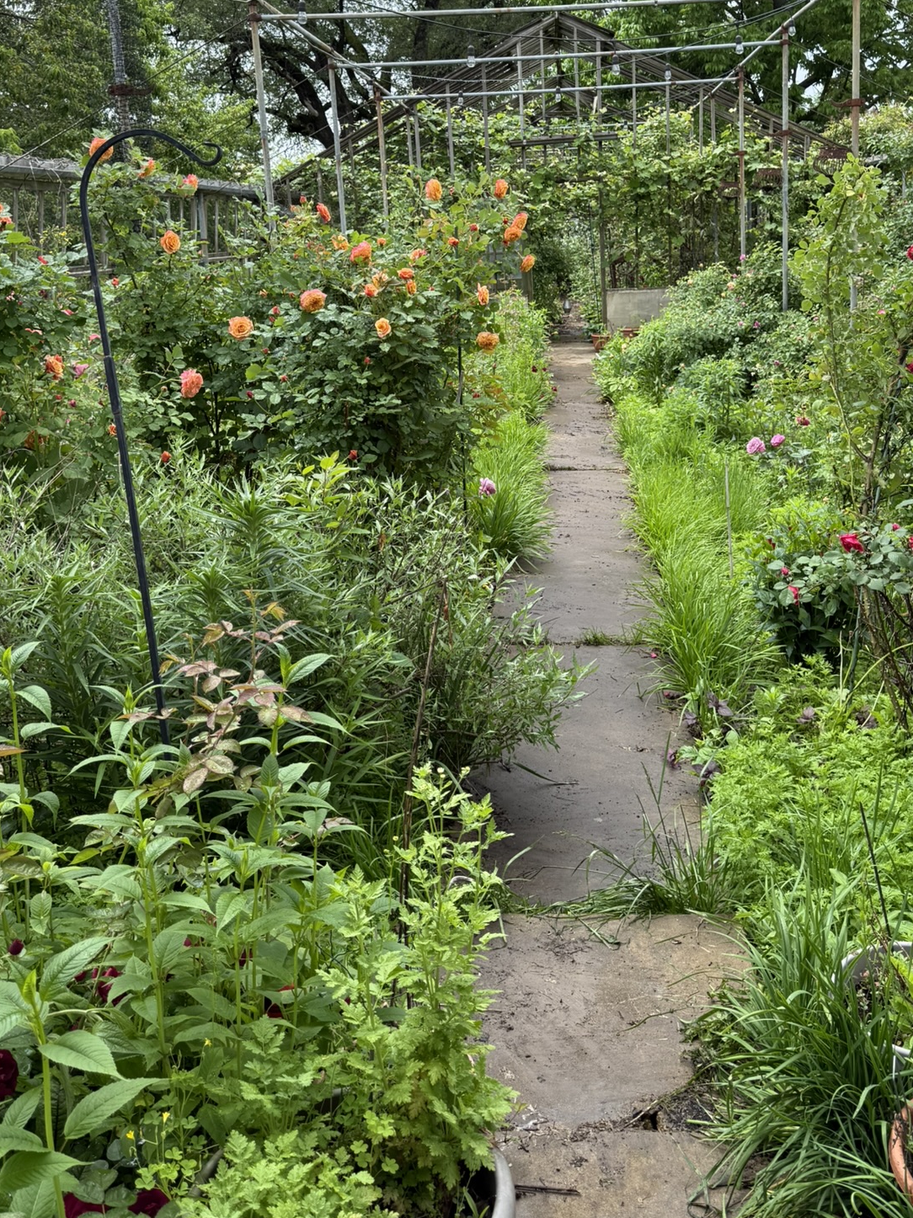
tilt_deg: -9.9
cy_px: 430
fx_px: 1196
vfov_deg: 53.1
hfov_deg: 41.7
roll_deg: +2.5
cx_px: 523
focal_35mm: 34
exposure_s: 1/1618
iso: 100
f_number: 1.78
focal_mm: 6.76
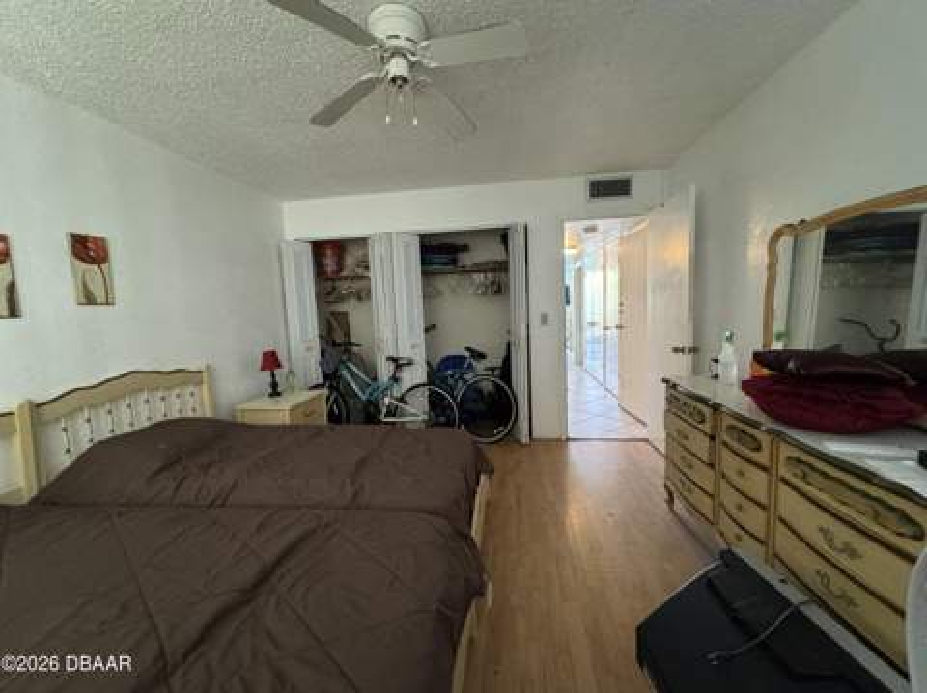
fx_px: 375
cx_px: 464
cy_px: 346
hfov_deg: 102.1
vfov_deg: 85.6
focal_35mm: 14
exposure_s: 1/60
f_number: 2.2
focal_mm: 2.22
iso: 800
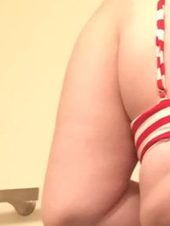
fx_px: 660
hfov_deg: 14.1
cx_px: 223
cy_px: 295
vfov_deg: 18.1
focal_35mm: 101
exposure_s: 1/15
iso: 320
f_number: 2.2
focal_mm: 2.65
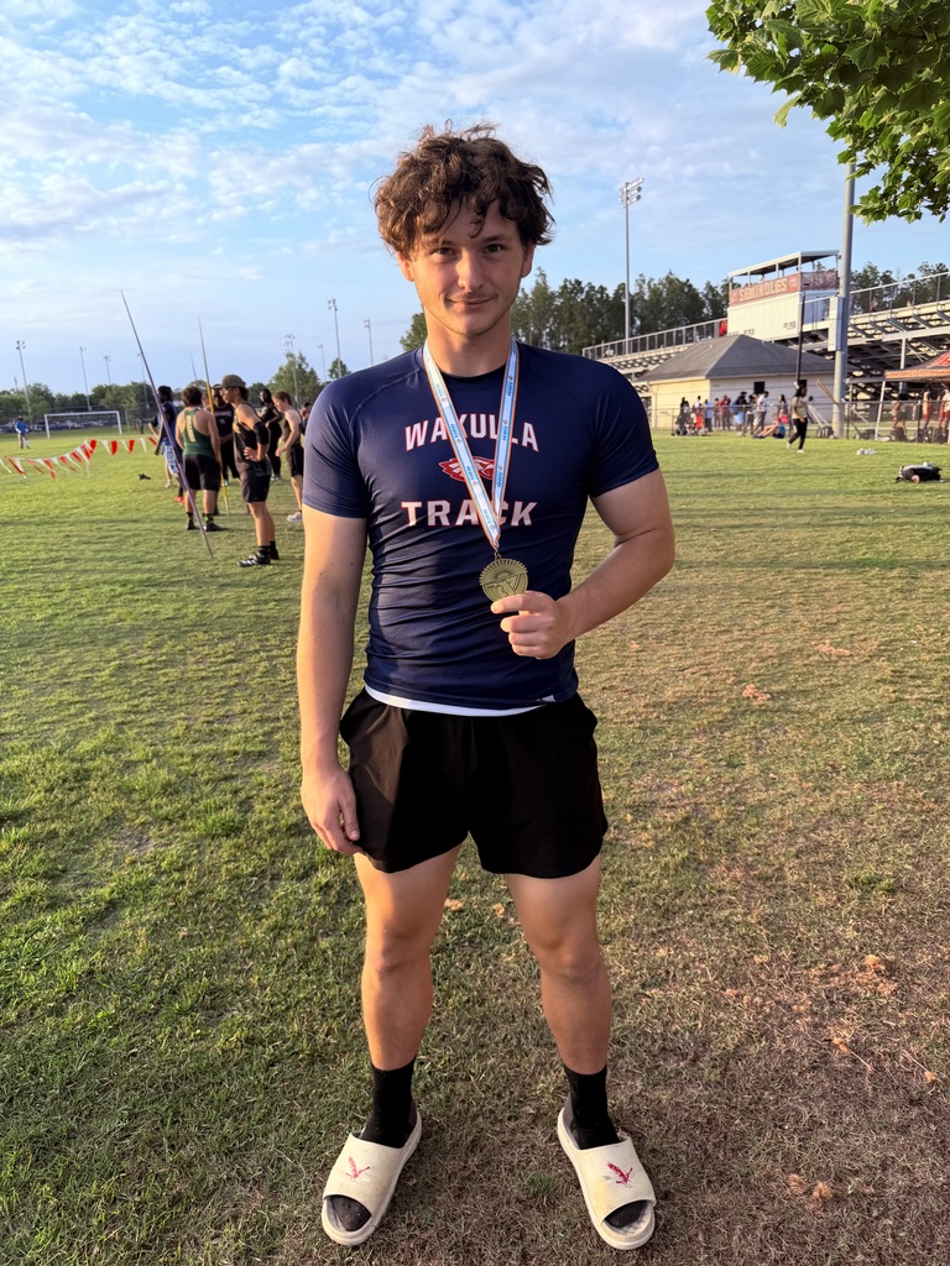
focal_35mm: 24
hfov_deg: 56.8
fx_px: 878
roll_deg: +2.8
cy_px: 633
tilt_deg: -13.7
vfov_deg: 71.6
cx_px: 475
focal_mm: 6.76
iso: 80
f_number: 1.78
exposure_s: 1/909
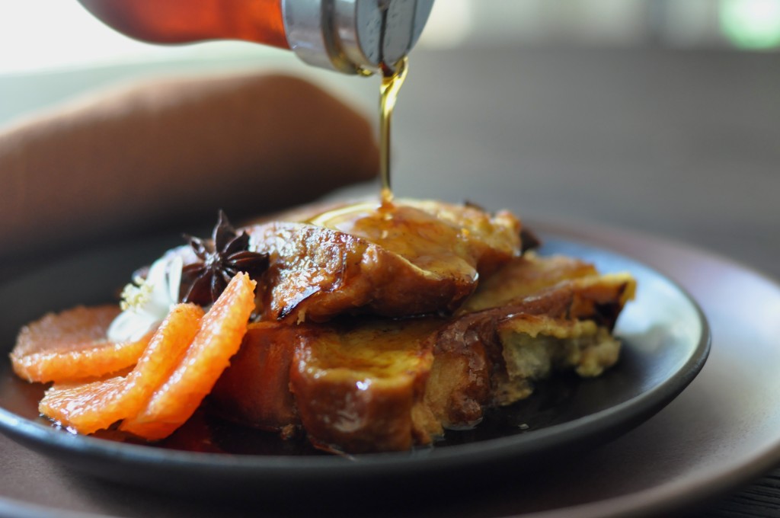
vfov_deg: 18.1
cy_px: 259
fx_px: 1623
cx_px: 390
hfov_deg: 27.0
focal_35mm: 75
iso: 800
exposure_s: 1/30
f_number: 2.8
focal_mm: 50
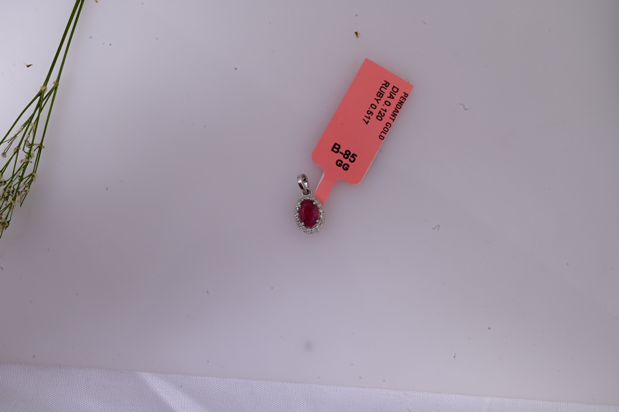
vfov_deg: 19.4
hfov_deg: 28.9
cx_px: 310
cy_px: 206
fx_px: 1203
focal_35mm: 70
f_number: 20
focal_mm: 70
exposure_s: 1/125
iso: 640
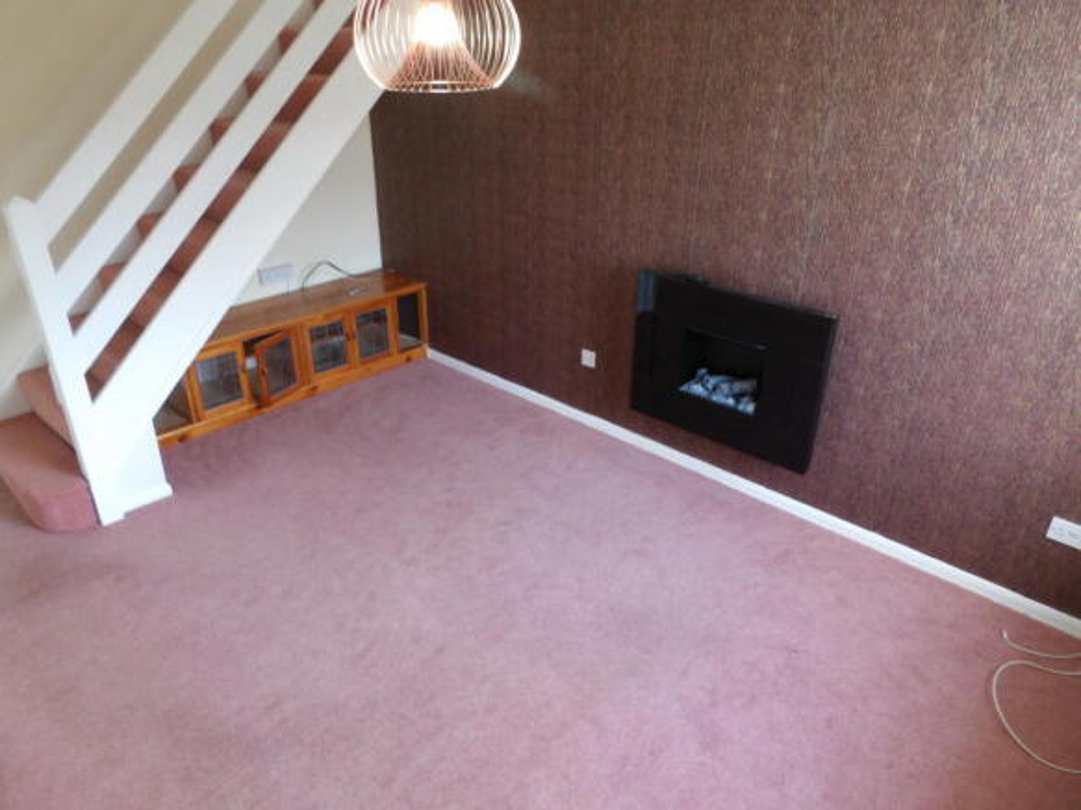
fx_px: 749
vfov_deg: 56.8
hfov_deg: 71.6
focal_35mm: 24
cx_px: 540
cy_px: 405
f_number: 4.1
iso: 200
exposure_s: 1/15
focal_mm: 4.3
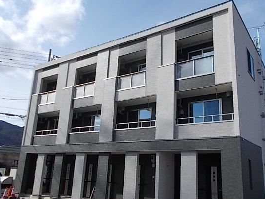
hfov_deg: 58.0
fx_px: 237
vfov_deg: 45.4
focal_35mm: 31
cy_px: 111
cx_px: 155
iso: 80
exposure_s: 1/800
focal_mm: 4.6
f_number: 3.2
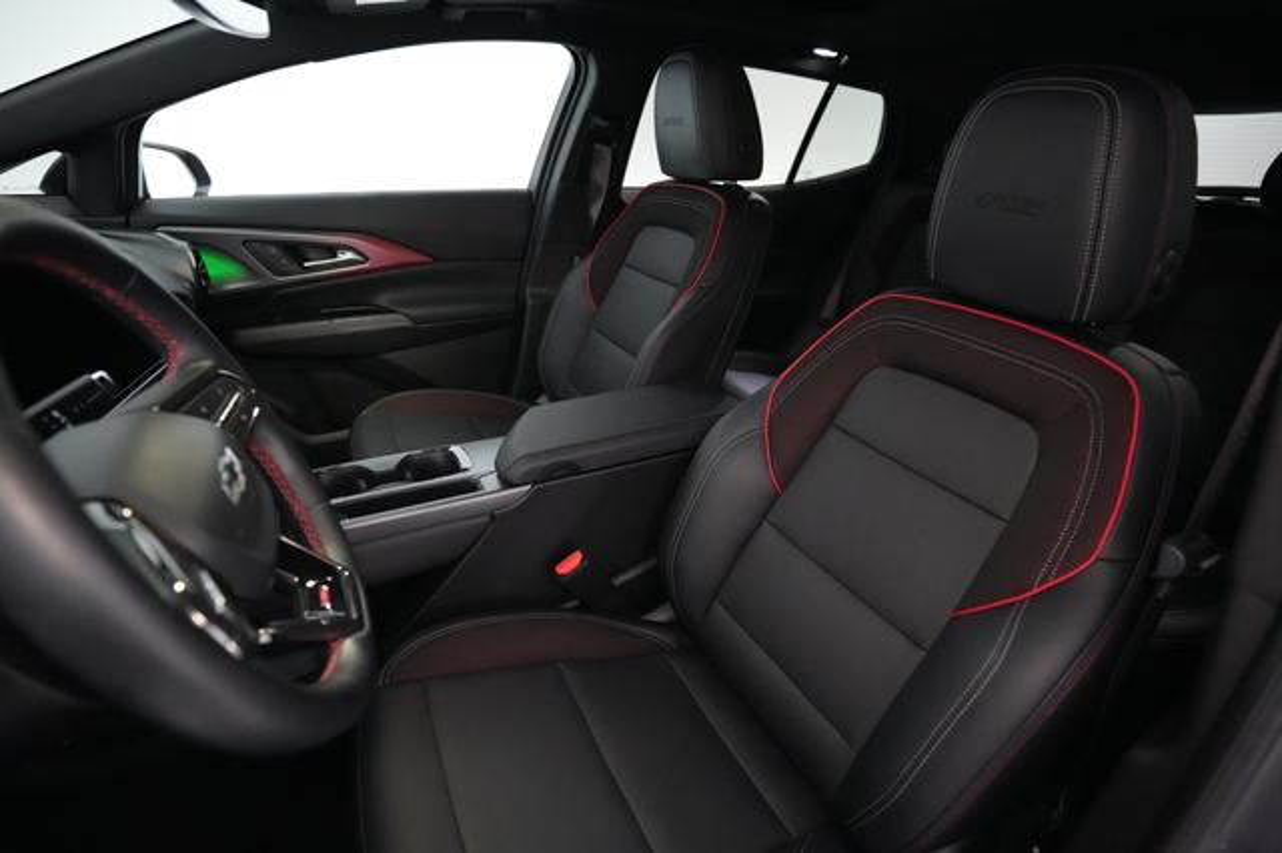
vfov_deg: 70.4
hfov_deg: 93.3
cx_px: 641
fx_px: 605
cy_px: 426
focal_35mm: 17
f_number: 2.8
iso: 12800
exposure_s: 1/320
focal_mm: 17
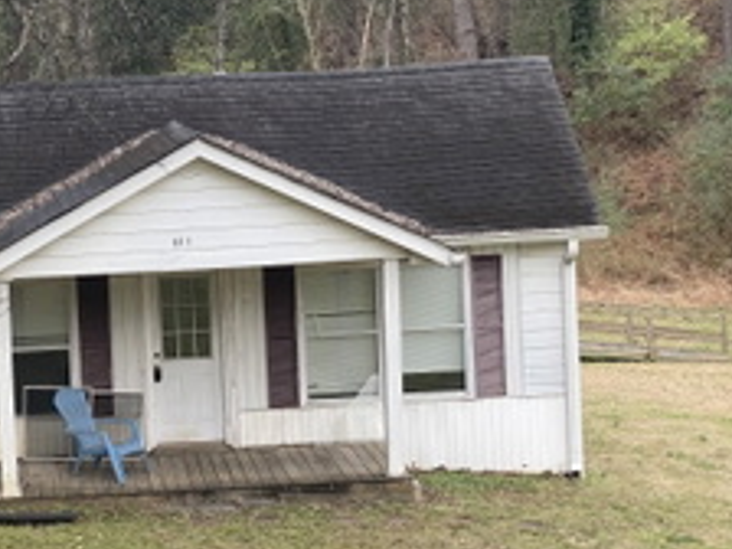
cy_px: 281
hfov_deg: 20.8
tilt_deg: -4.4
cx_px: 111
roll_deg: +2.4
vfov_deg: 15.9
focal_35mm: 93
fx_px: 1967
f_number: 2
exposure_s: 1/122
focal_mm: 6
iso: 40
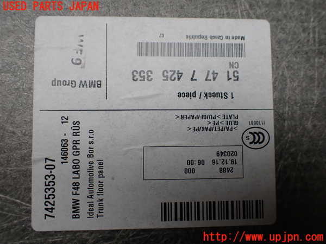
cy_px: 122
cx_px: 163
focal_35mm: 30
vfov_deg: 46.8
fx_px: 283
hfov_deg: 60.0
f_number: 2.3
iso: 100
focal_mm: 5.4
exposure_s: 1/125
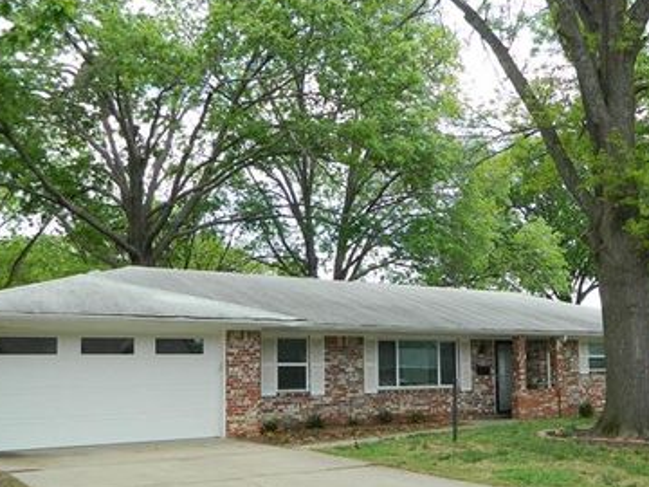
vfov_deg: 33.4
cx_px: 395
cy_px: 313
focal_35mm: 43
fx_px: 806
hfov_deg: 43.6
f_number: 3.2
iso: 80
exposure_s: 1/250
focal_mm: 5.6
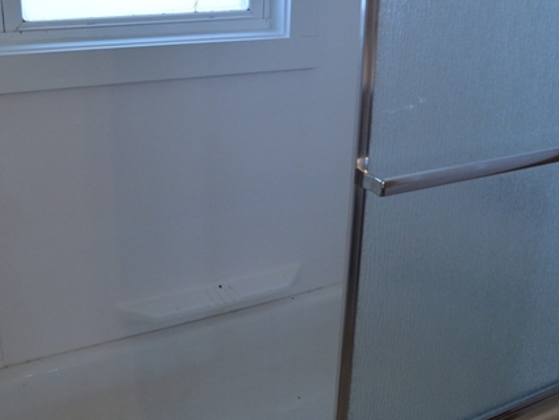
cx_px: 264
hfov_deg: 48.8
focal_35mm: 38
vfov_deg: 36.9
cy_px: 117
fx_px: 616
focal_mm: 11
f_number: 4.5
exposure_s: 1/80
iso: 400
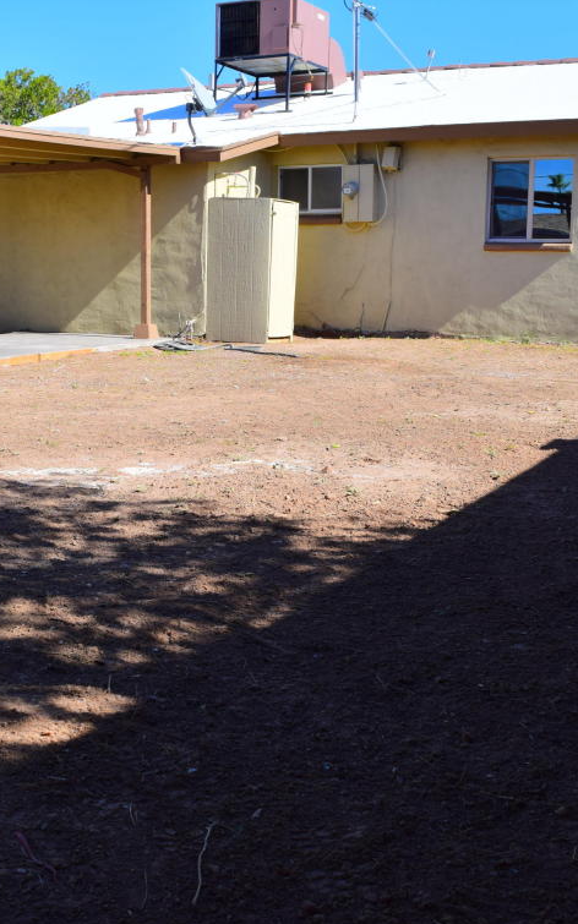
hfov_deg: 30.3
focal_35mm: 42
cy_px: 458
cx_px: 196
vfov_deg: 47.2
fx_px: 1058
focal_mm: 18
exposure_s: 1/250
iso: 100
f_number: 8
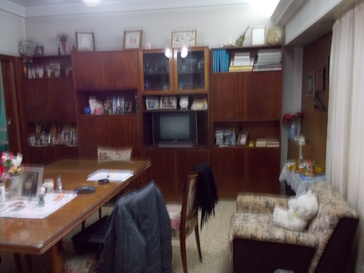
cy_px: 136
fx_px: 305
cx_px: 182
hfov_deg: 61.7
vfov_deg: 48.2
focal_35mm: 29
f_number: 3.3
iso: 400
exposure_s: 1/8
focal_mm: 4.1
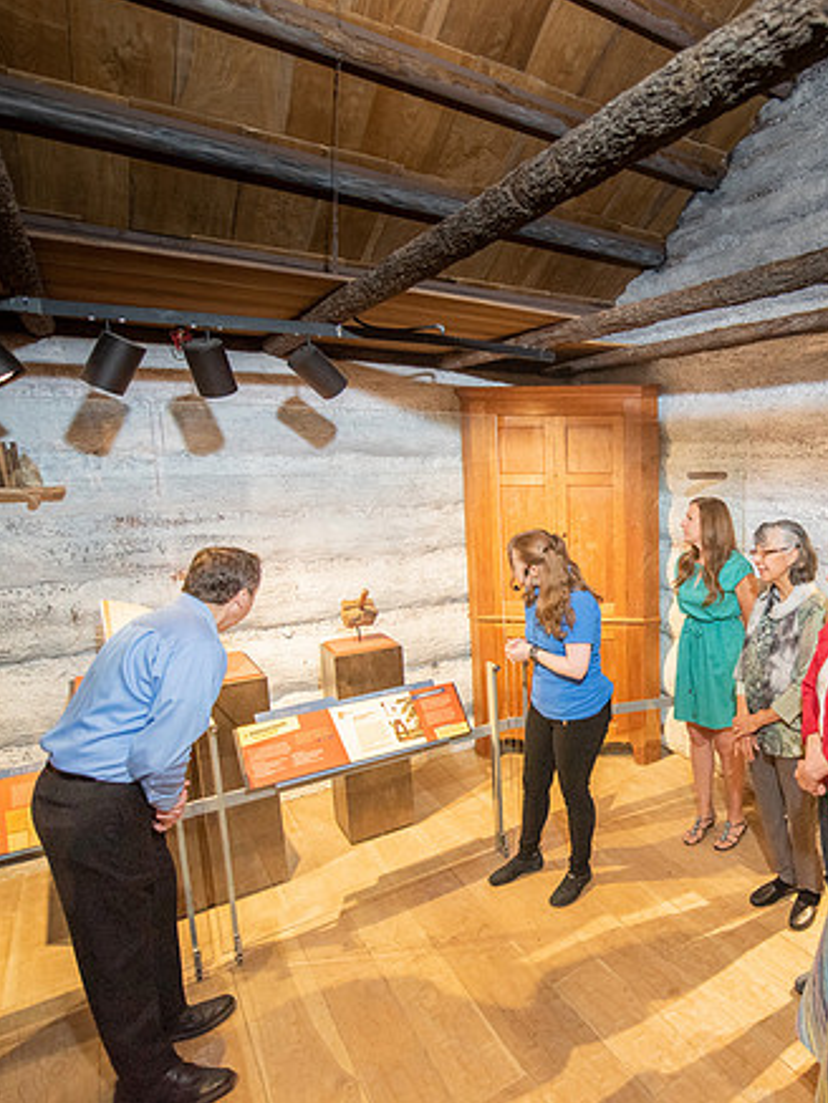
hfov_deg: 57.4
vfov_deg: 79.0
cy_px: 560
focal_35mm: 21
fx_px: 669
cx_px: 694
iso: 1600
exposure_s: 1/125
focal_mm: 14
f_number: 2.8
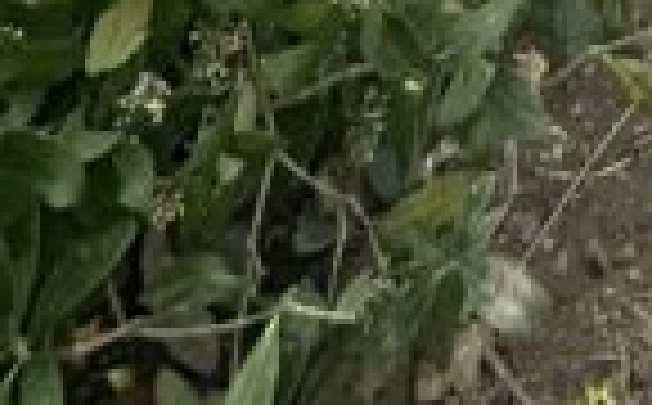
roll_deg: -0.8
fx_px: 1862
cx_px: 1398
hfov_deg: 15.1
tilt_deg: +2.2
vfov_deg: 6.0
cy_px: -1742
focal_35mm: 105
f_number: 2.2
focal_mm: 2.22
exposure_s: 1/295
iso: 40
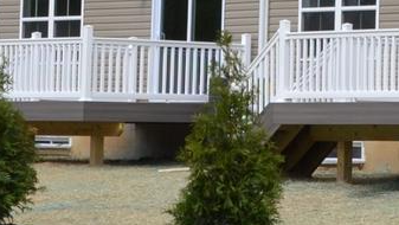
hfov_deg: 8.9
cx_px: 791
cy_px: -54
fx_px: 2424
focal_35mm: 229
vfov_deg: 5.3
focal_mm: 24
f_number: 8
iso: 200
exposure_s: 1/400
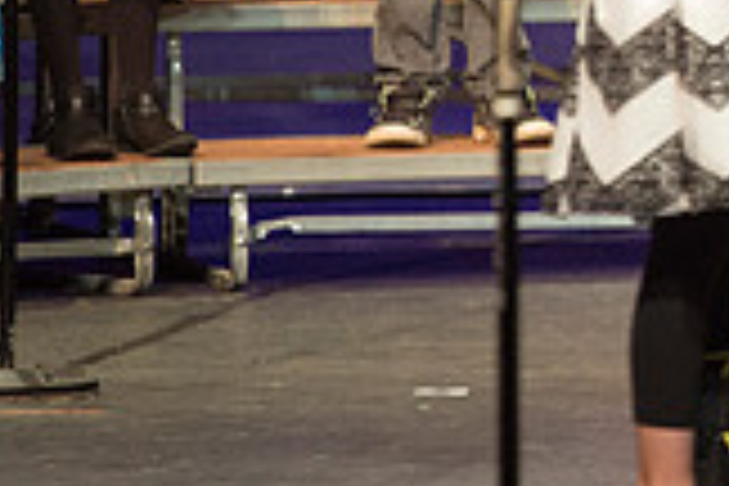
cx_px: 1215
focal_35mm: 717
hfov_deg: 2.9
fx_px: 14518
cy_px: -241
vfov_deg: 1.9
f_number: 2.8
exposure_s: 1/160
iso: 2500
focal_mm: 200
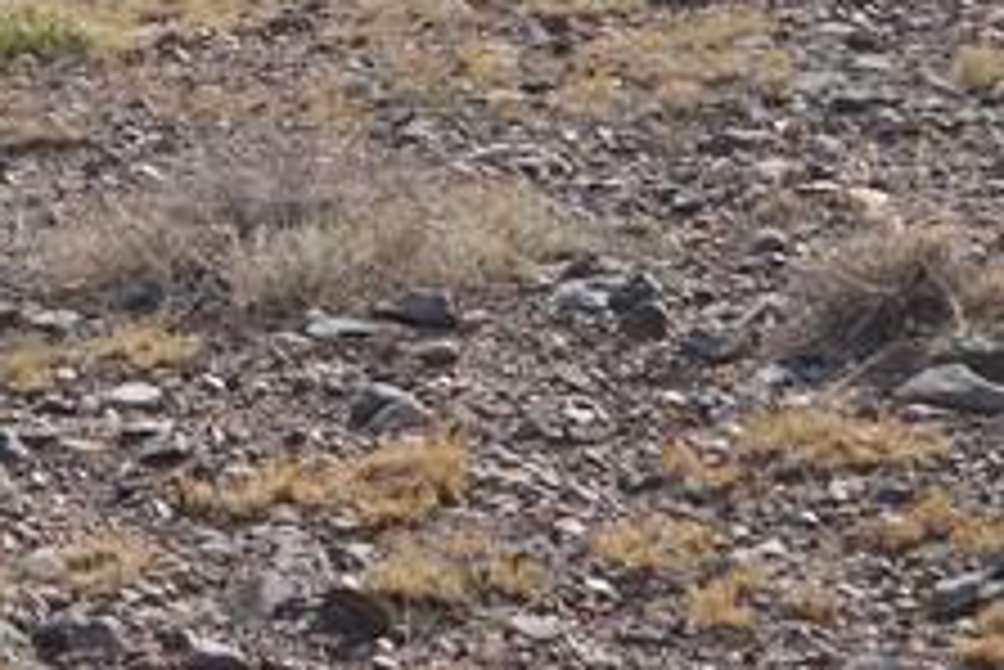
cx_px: -221
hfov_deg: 13.7
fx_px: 4046
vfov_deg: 9.3
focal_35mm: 145
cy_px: -202
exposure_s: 1/250
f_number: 8
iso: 100
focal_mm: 36
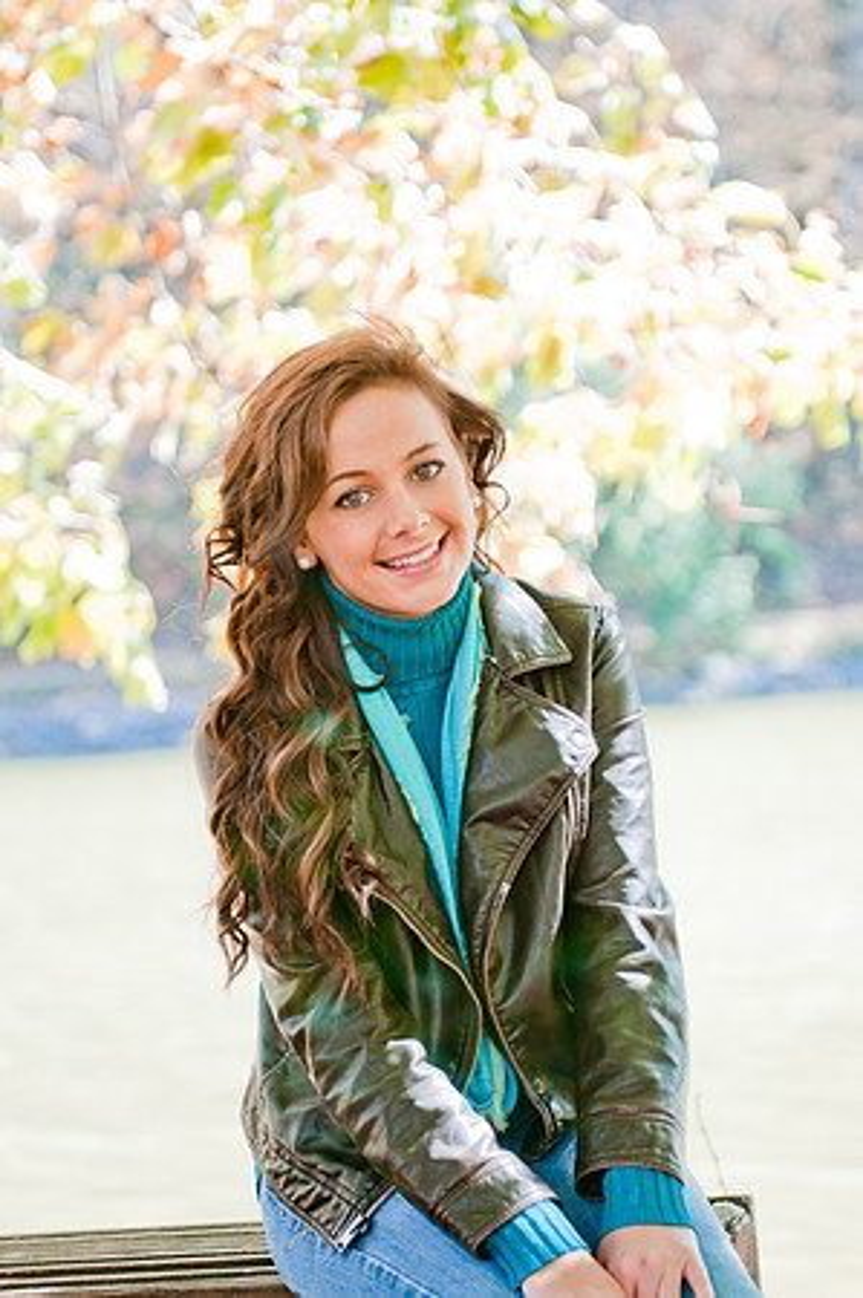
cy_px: 649
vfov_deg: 19.5
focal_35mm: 105
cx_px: 432
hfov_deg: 13.0
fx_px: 3784
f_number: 2.8
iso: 200
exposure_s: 1/160
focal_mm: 70
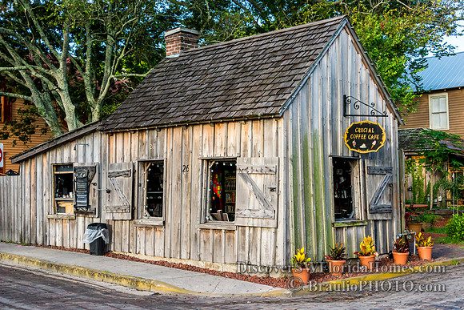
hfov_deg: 38.2
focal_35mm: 52
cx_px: 232
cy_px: 155
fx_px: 670
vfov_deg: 26.0
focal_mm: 52
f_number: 9
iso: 3200
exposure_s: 1/1250
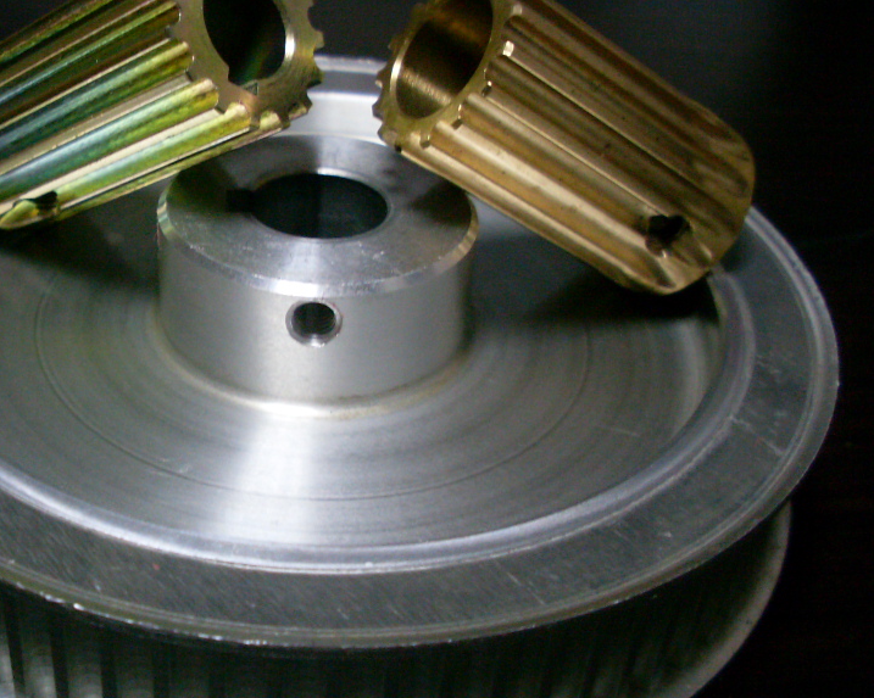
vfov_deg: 28.6
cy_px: 367
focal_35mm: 53
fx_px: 1370
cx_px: 321
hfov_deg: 35.2
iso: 200
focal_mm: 6.3
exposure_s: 1/10
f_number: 3
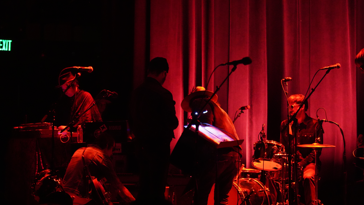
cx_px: 181
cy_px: 97
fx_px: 1071
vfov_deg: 10.9
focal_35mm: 111
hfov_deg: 19.3
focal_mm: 105
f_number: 4
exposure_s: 1/100
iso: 12800
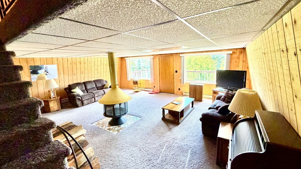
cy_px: 82
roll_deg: +3.5
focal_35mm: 16
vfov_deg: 67.1
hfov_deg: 99.4
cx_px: 147
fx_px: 128
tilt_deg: -10.3
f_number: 2.2
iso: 320
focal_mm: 2.22
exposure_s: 1/94
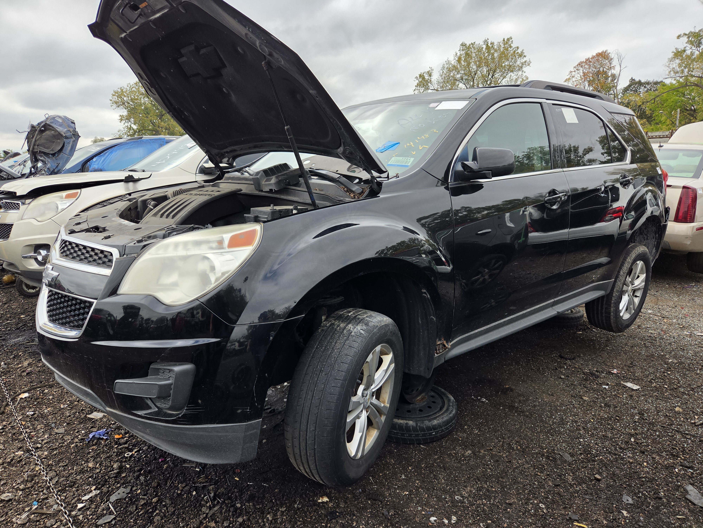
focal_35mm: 23
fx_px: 467
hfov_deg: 73.9
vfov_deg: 58.9
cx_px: 352
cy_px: 264
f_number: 1.8
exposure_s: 1/2128
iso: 80
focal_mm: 5.4
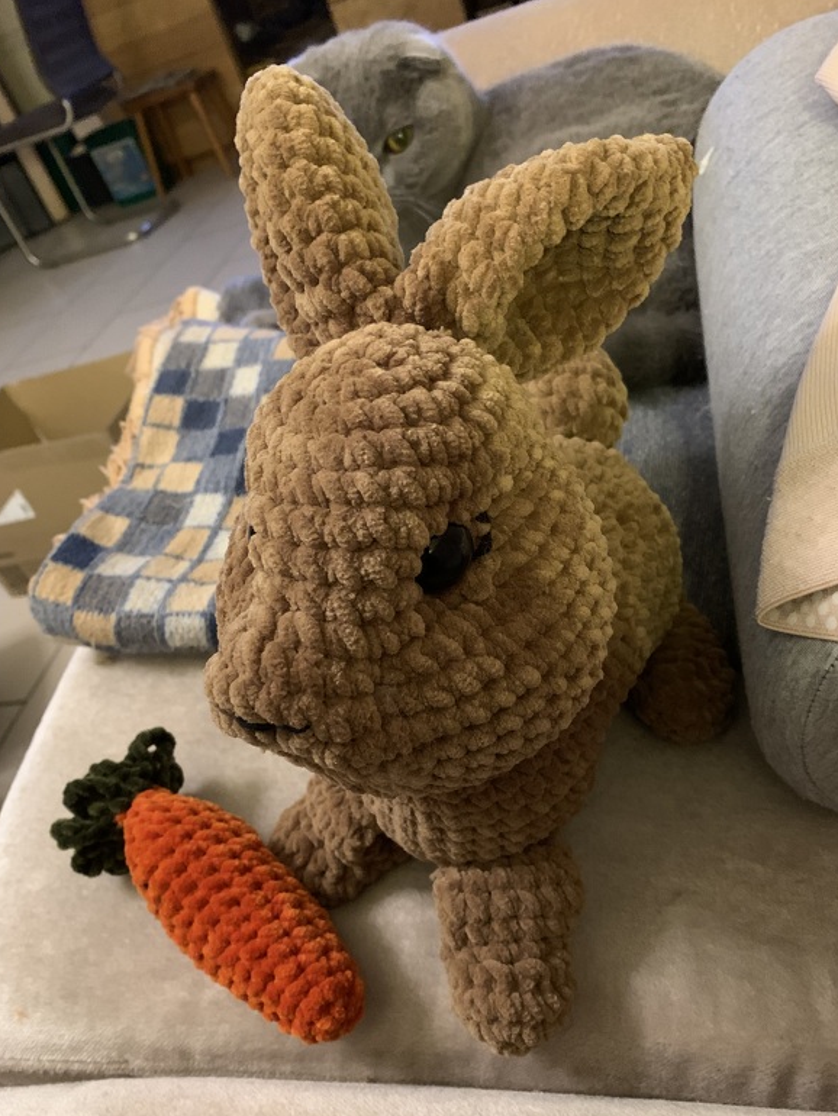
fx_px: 871
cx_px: 419
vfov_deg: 65.3
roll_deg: +24.0
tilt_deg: -36.4
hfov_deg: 51.4
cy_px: 577
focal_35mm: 27
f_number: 1.8
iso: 640
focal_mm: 4.25
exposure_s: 1/25
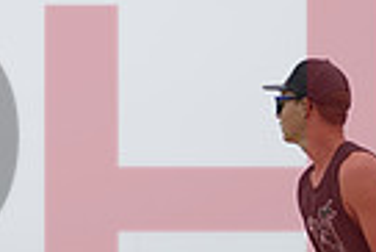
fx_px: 2227
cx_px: 44
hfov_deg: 9.6
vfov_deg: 6.5
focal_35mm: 213
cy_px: 195
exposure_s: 1/3200
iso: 100
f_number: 1.2
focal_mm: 50
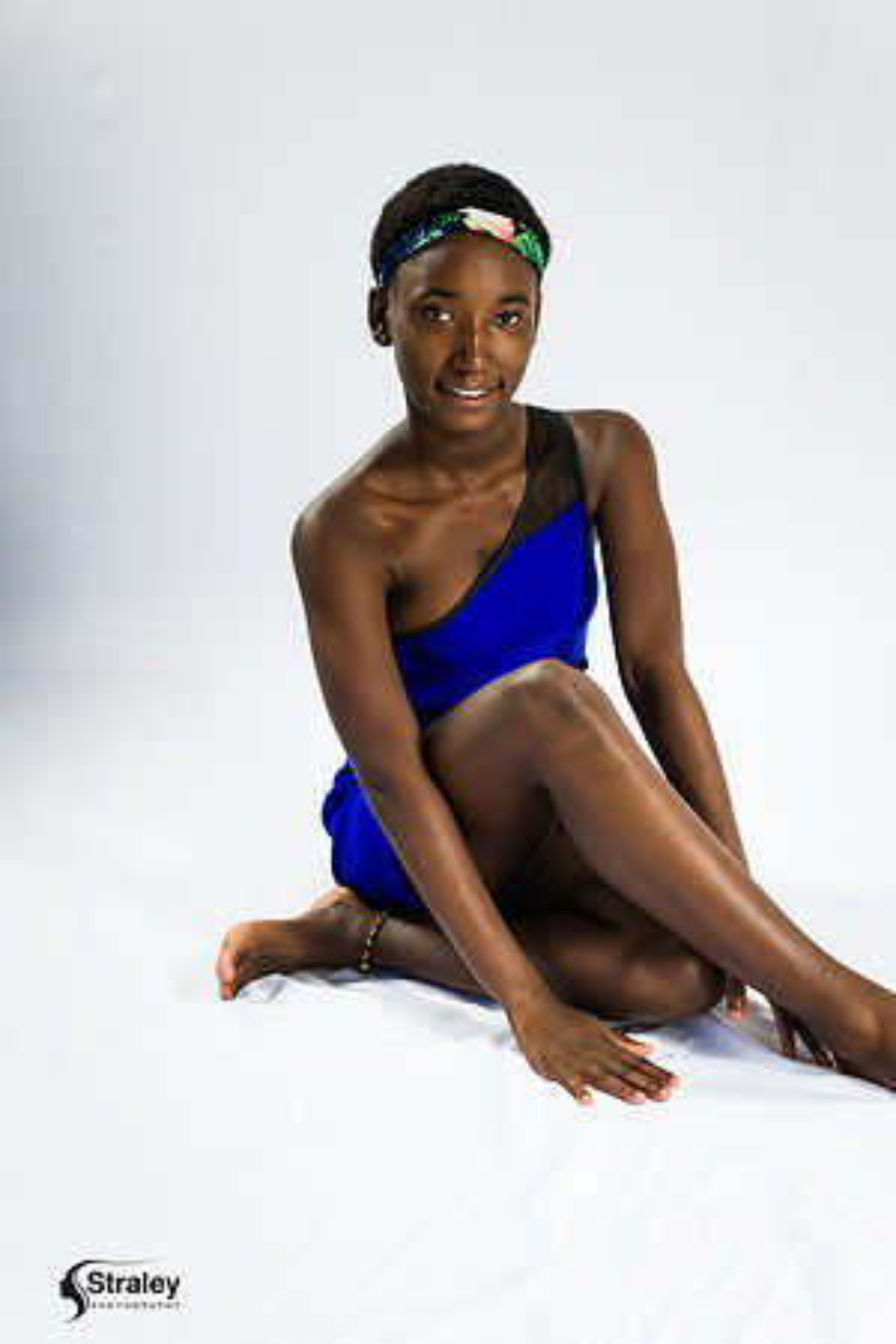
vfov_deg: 28.8
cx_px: 448
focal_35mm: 70
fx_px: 2613
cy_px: 672
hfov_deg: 19.5
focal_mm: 70
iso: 125
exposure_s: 1/100
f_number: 5.6
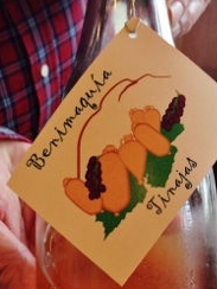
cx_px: 128
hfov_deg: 27.0
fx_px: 451
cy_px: 162
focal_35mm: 54
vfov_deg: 35.5
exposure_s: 1/120
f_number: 2.4
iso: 80
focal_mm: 4.12
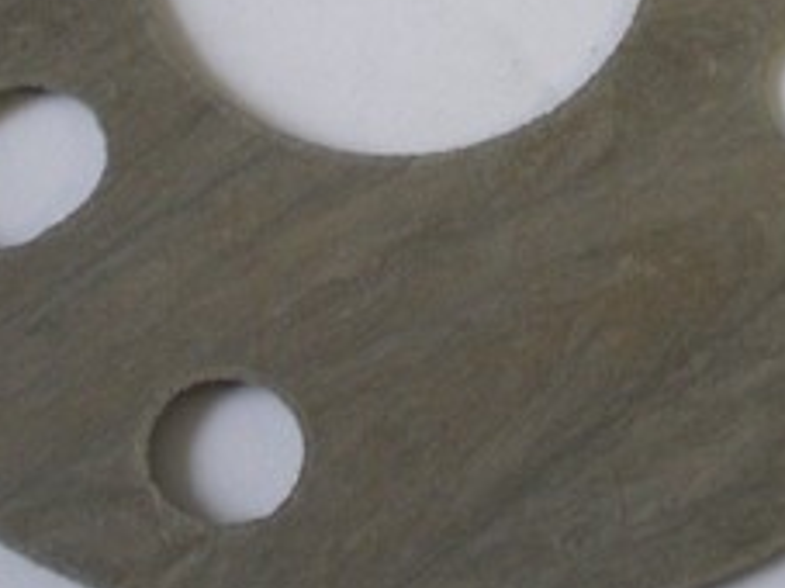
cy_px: 0
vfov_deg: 11.8
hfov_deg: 15.9
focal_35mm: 124
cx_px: 356
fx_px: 2811
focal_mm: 7.4
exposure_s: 1/36.5
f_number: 3.5
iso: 200
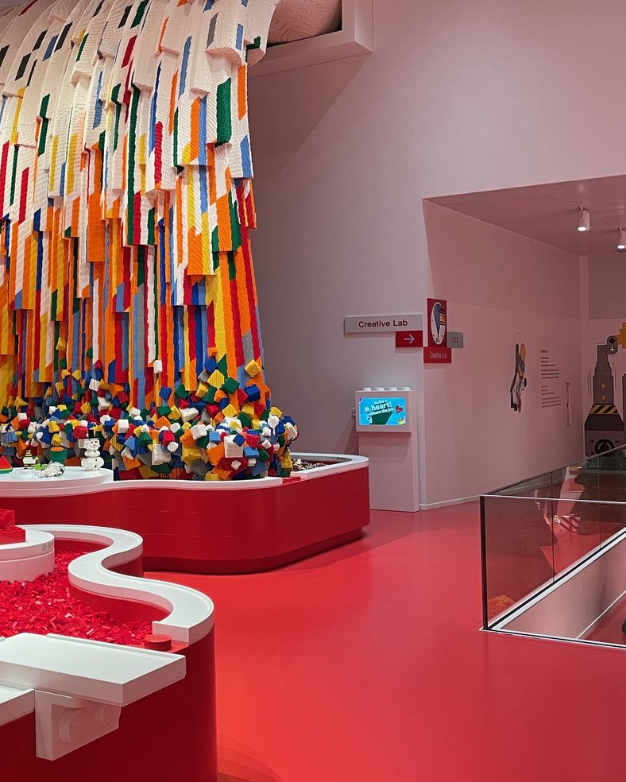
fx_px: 1018
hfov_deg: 33.2
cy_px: 386
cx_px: 128
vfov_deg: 42.0
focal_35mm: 44
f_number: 1.6
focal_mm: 4.2
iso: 125
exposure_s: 1/81
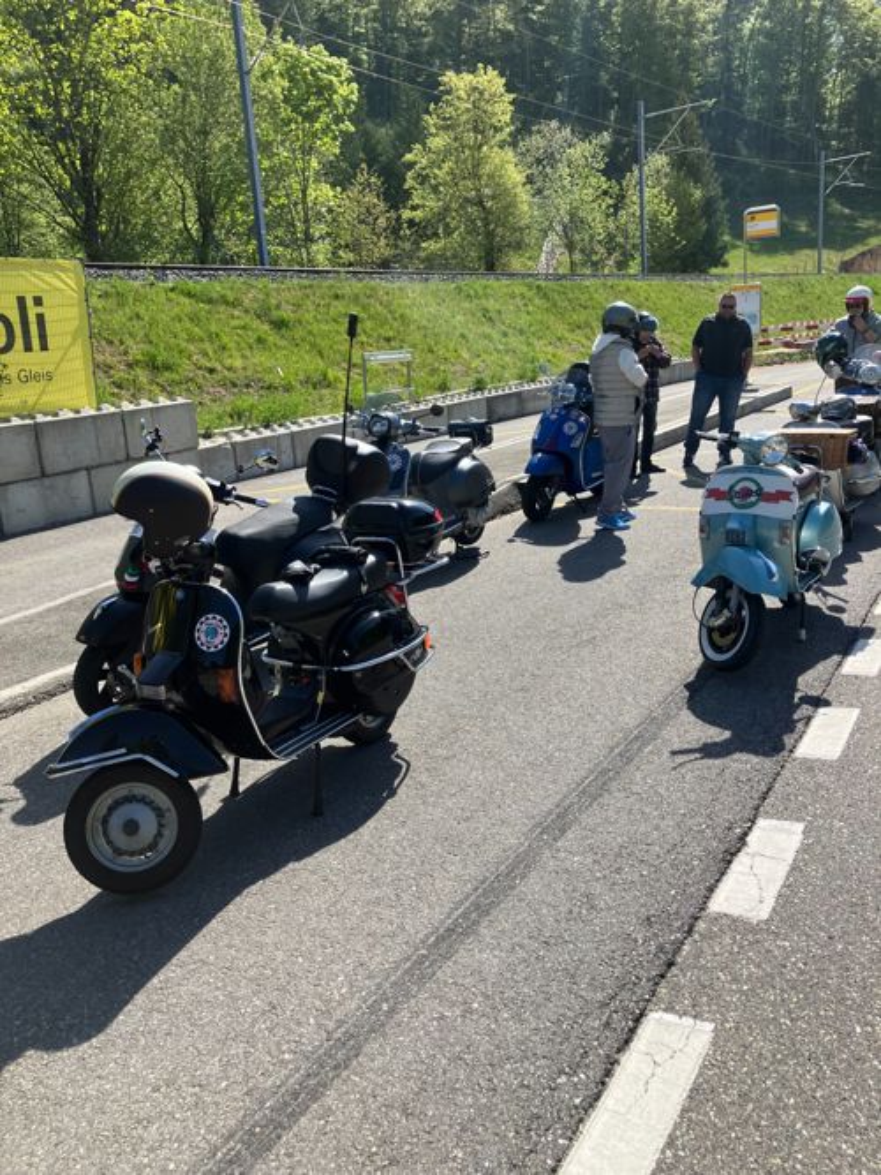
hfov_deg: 49.7
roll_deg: +3.9
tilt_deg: -11.8
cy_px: 588
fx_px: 950
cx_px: 440
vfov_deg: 63.5
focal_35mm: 28
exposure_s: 1/1312
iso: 32
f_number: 1.8
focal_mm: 3.99
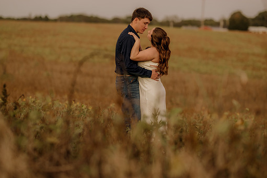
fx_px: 712
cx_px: 131
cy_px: 94
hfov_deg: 21.2
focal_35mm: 96
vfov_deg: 14.3
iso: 200
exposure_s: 1/125
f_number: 1.8
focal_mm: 85
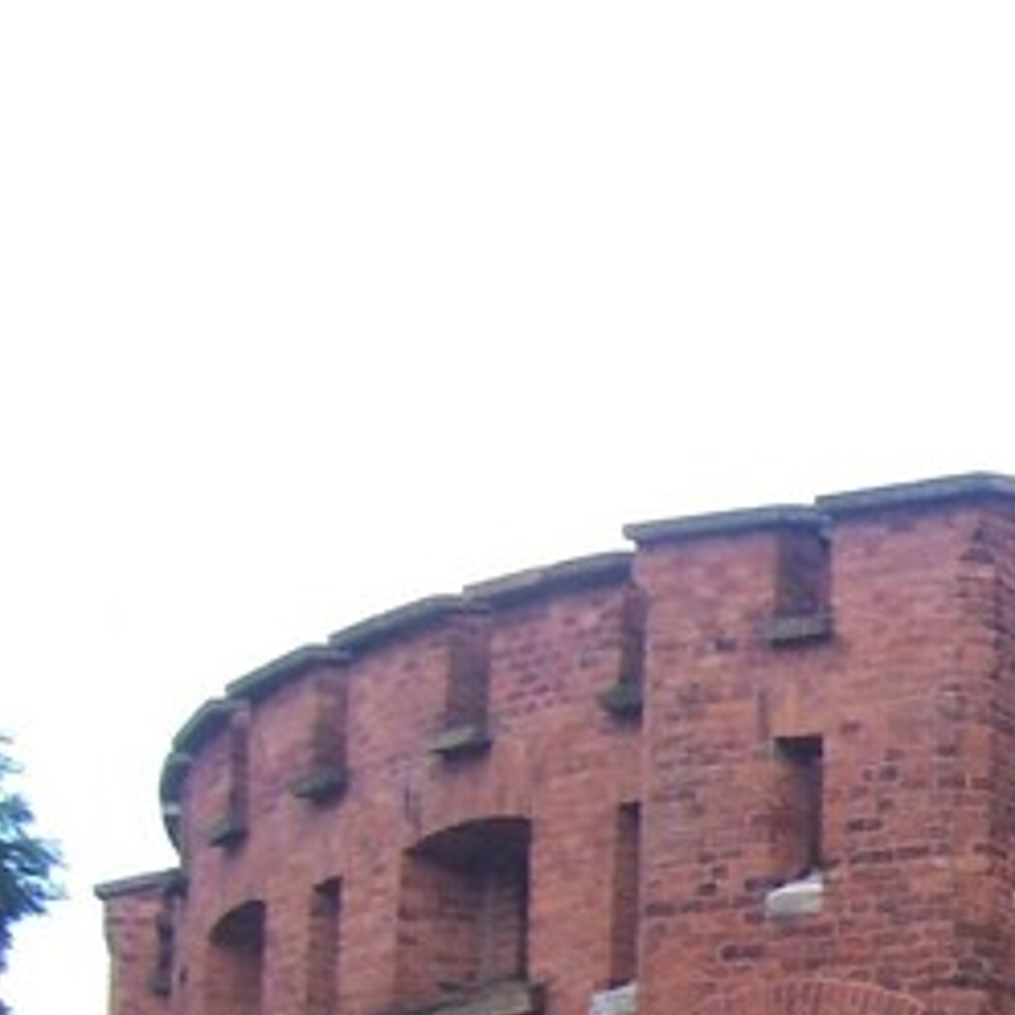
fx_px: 4545
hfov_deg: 11.7
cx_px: 1889
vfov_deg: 12.5
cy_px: 1109
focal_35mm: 137
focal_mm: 6.2
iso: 125
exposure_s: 1/125
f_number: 2.8
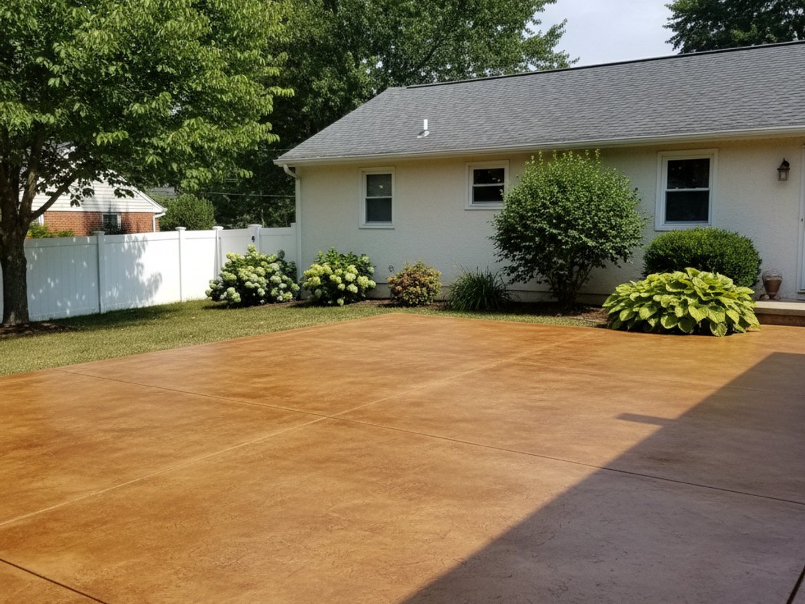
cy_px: 302
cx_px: 402
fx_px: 535
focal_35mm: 23
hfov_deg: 73.9
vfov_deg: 58.9
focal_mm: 6.4
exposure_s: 1/1638
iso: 395
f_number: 1.8
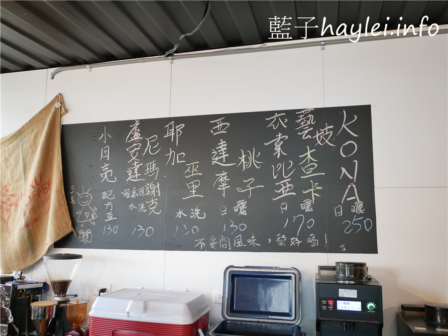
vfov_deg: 46.8
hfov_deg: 60.0
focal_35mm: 30
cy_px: 168
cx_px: 224
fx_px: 388
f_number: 1.7
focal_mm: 15
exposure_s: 1/60
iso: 400
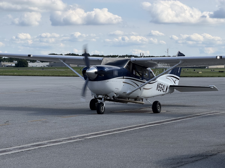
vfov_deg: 14.8
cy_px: 84
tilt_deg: -1.9
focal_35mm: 100
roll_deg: +0.5
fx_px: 650
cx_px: 112
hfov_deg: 19.6
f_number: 2.8
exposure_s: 1/638
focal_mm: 16.89
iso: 32
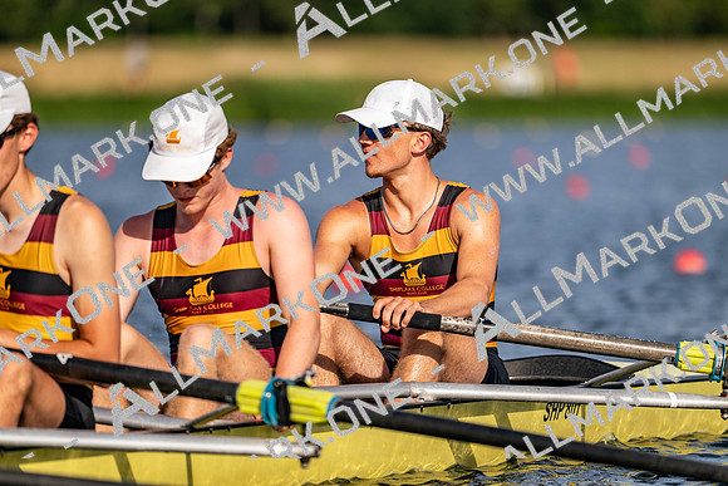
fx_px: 8090
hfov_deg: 5.2
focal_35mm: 400
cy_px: 243
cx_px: 364
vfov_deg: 3.4
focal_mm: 400
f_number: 4.5
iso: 180
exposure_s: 1/2500
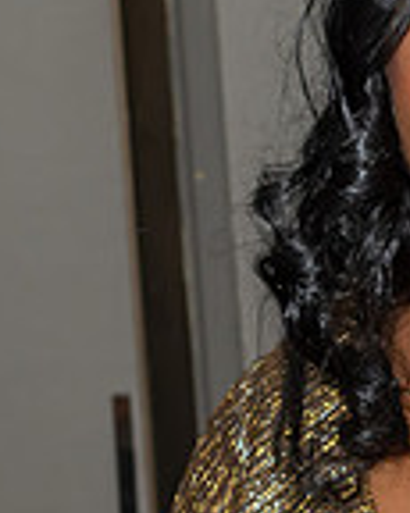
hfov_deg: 5.8
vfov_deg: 7.4
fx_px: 3948
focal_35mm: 260
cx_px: 727
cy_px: 407
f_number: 6.3
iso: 400
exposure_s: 1/250
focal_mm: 38
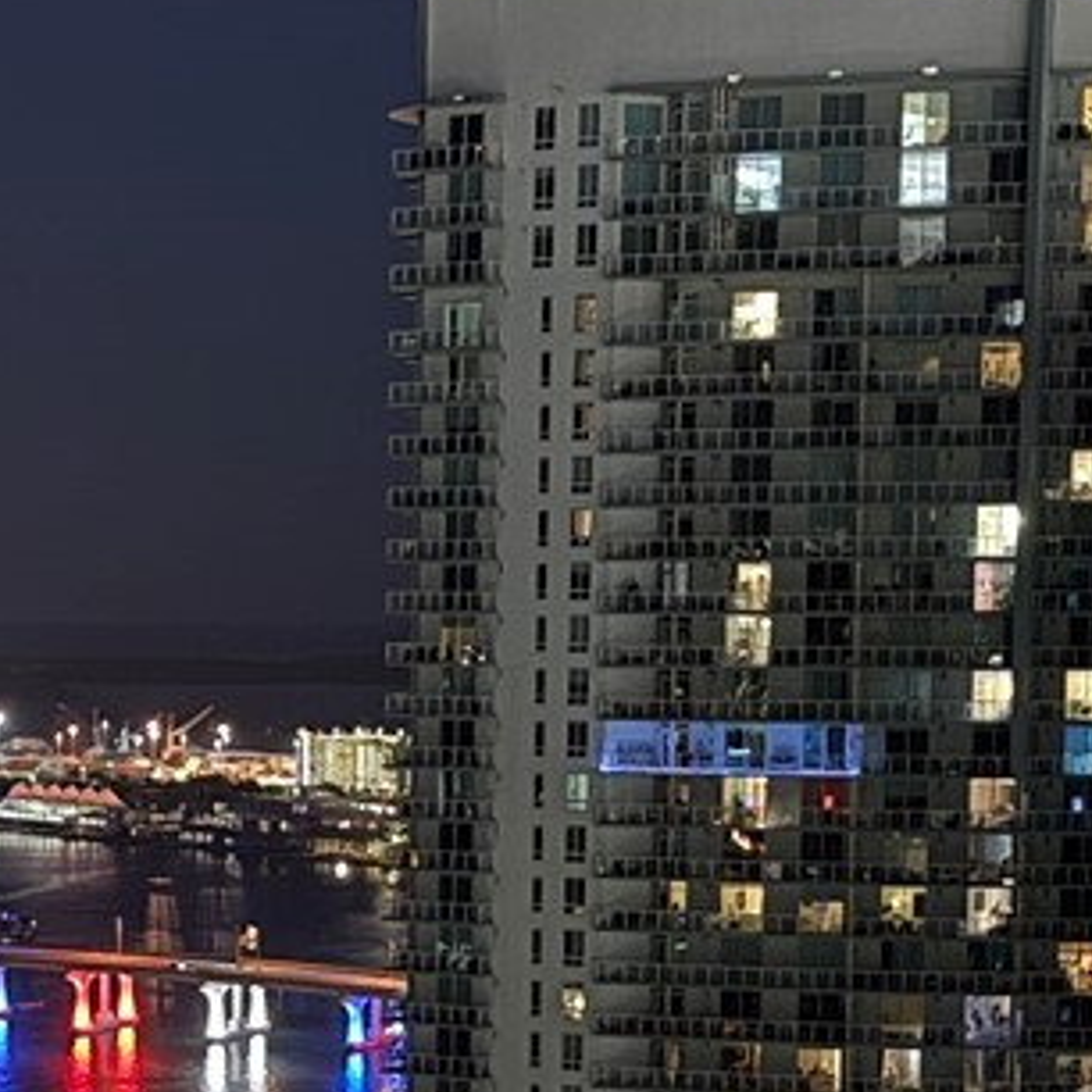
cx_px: 39
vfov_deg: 15.6
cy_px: 892
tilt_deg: -4.3
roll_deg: -0.6
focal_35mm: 111
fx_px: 3962
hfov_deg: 15.4
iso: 1000
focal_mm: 6.76
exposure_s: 1/12
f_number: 1.78
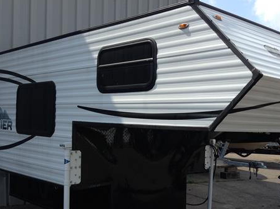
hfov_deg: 40.3
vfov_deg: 30.8
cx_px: 168
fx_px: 380
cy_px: 123
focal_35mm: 47
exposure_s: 1/905
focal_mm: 3.3
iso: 25
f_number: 2.4
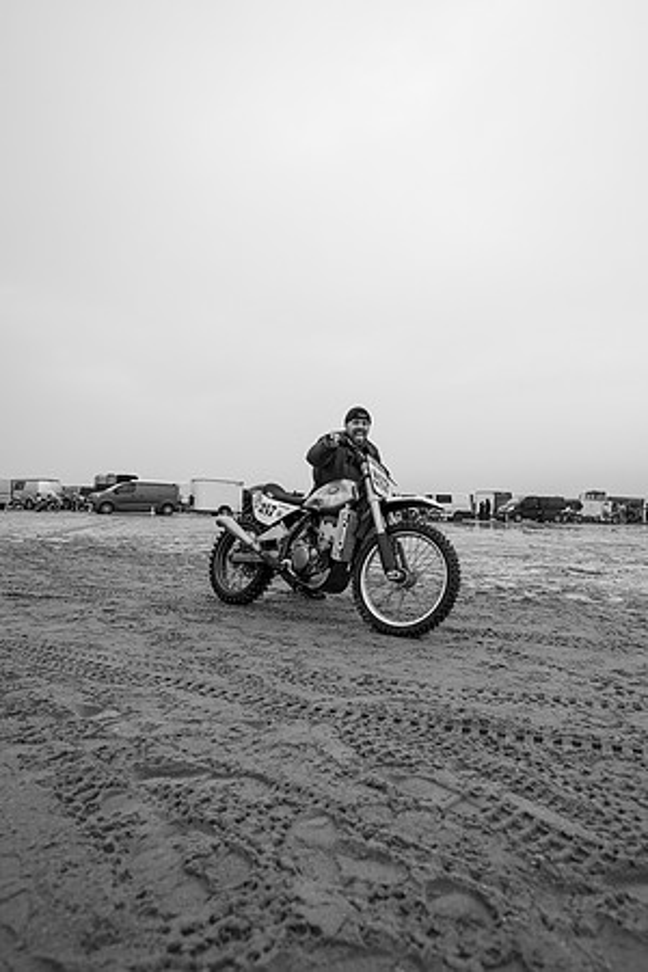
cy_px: 486
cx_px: 382
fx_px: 566
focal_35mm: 21
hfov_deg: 59.1
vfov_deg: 81.3
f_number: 2.8
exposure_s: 1/320
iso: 100
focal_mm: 14
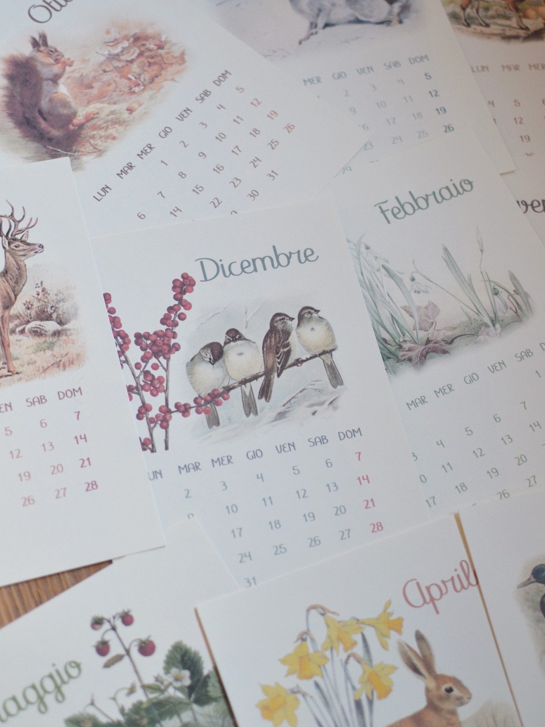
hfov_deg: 25.4
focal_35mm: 58
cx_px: 274
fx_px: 1208
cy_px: 333
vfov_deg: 33.5
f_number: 1.8
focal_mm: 35
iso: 800
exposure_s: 1/100
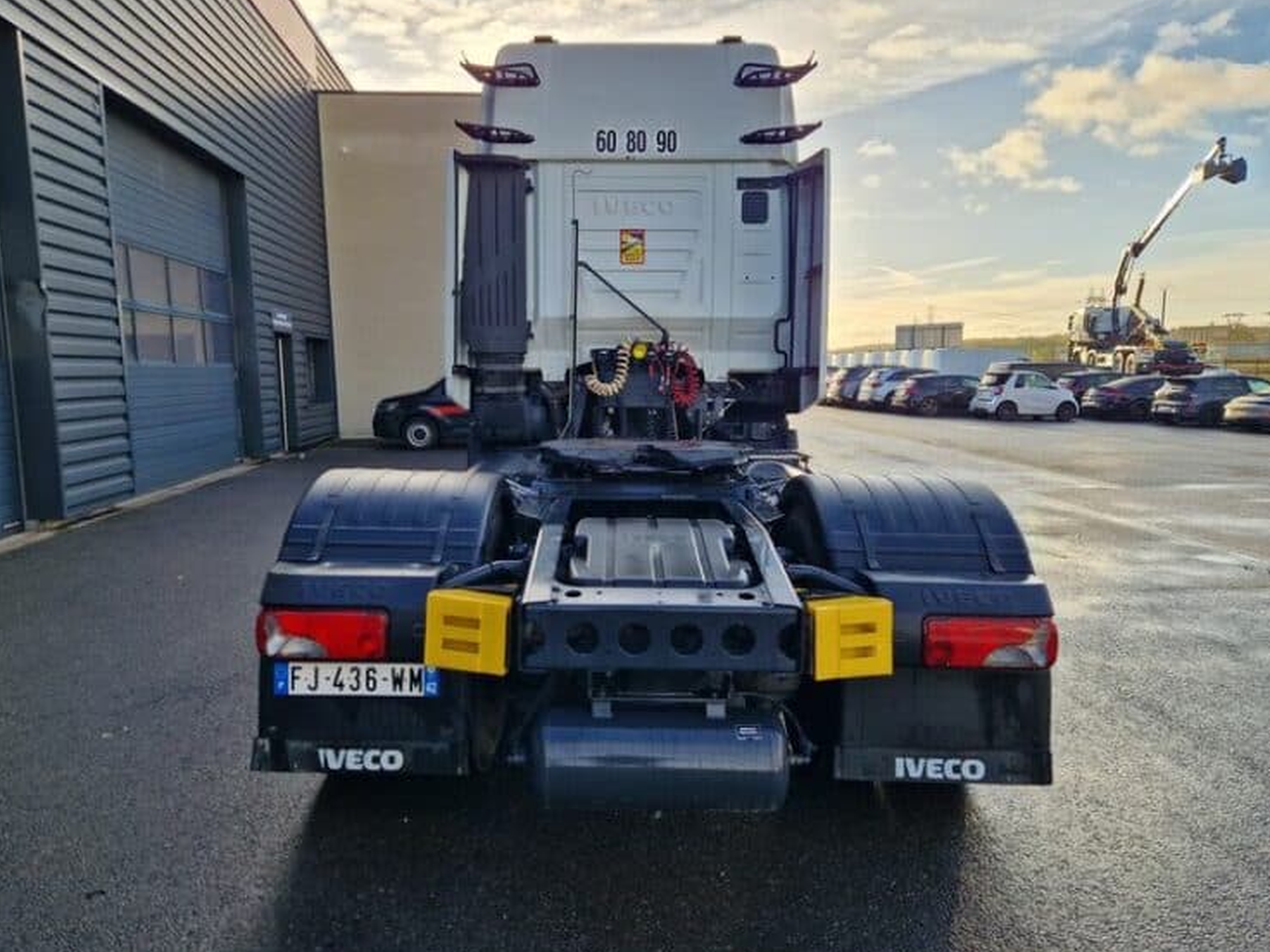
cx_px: 619
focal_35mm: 24
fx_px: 881
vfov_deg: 56.8
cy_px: 478
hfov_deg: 71.6
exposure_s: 1/425
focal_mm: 5.4
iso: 50
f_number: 1.8
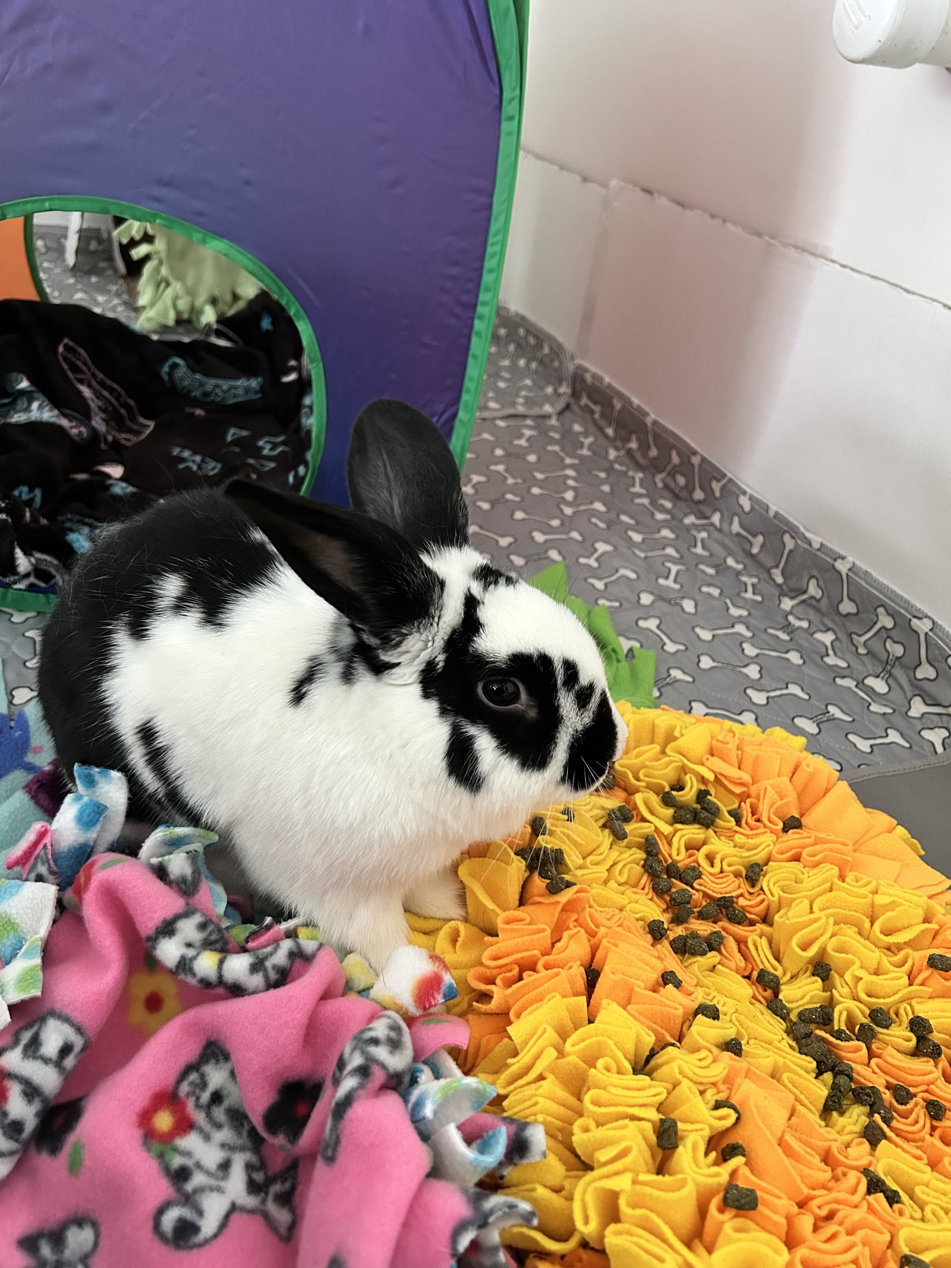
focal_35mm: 26
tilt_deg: -33.9
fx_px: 952
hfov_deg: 53.1
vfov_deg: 67.3
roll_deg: -7.4
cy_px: 634
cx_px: 476
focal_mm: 5.7
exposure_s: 1/60
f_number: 1.5
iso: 500
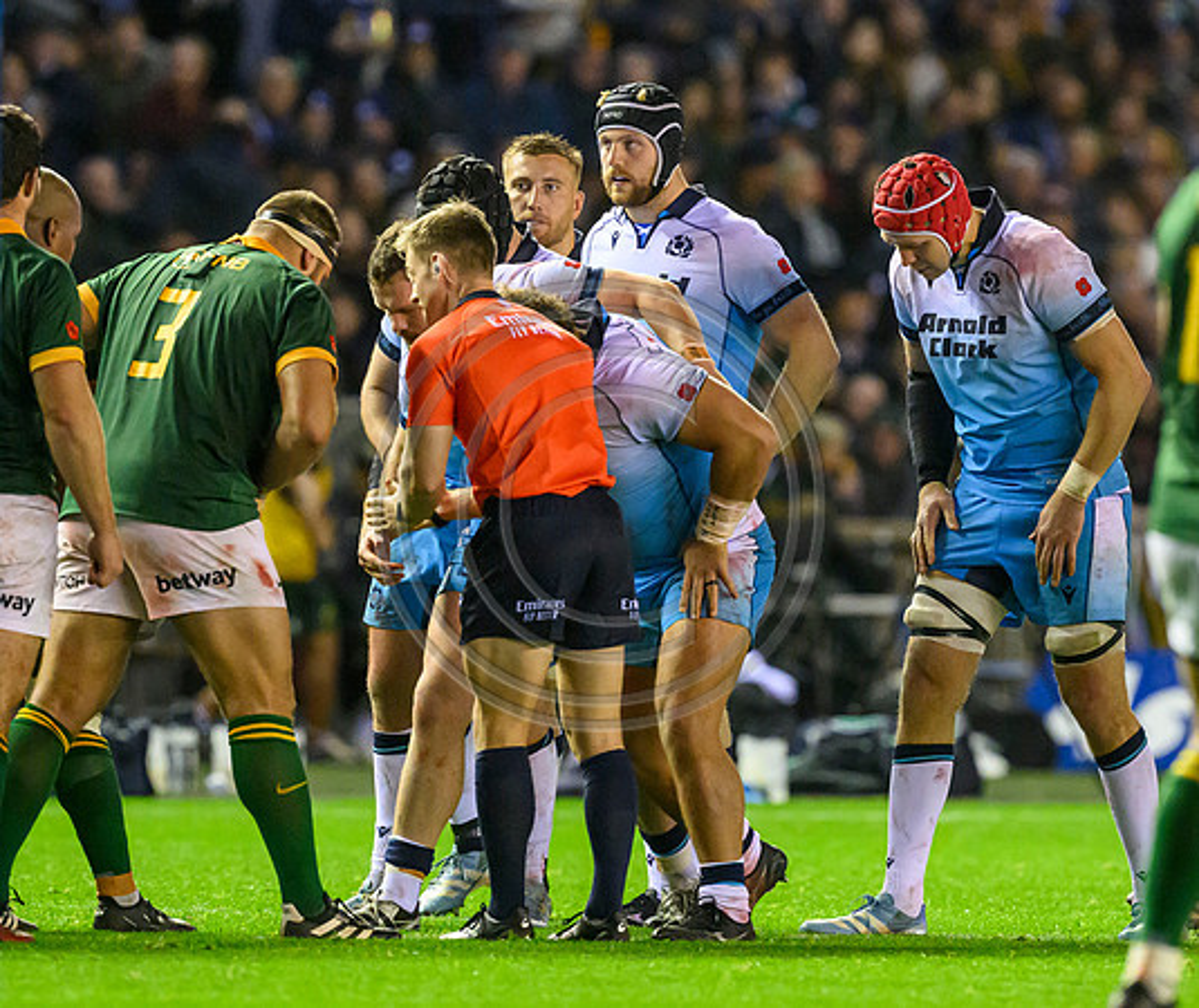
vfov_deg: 2.3
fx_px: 24639
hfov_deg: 2.8
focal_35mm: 680
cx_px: 770
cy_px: 498
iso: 10000
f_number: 4
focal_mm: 400
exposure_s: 1/1000
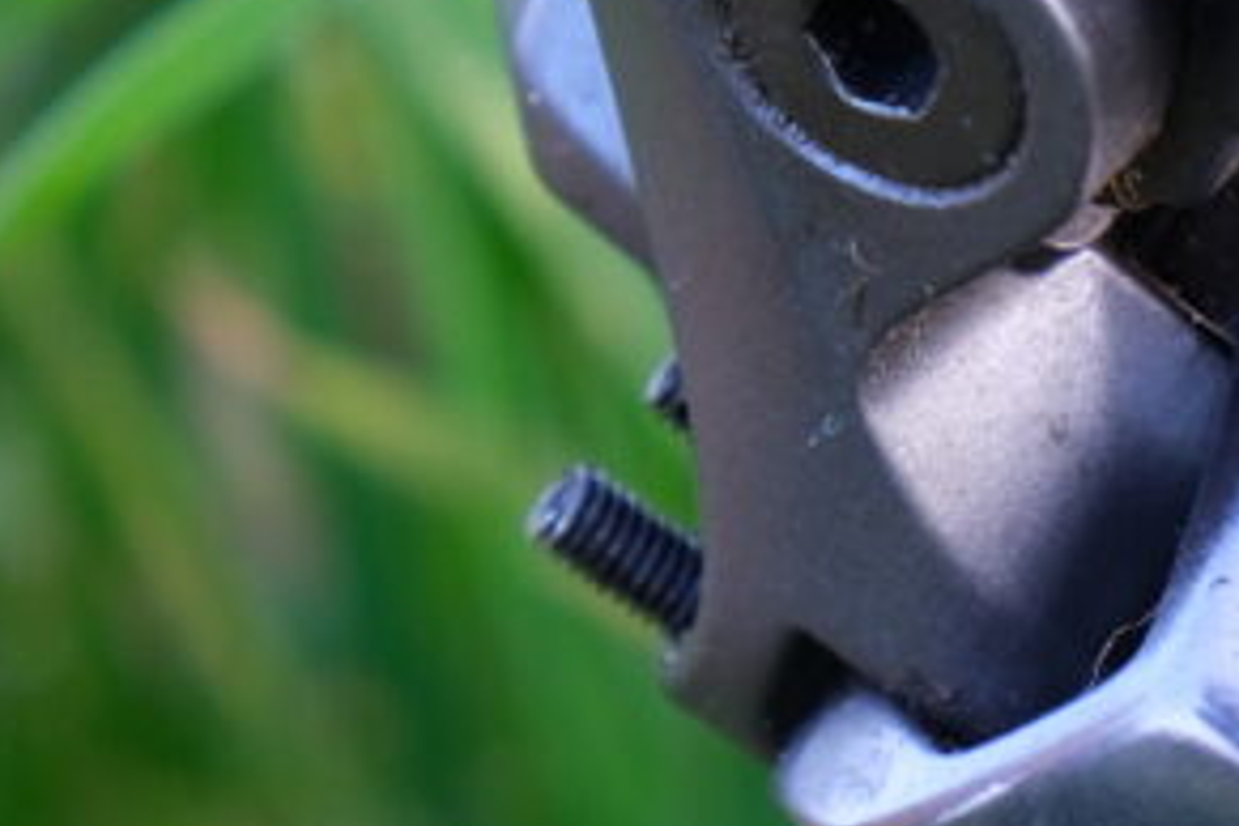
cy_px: 945
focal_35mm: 292
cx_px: 1516
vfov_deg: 4.7
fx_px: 10049
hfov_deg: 7.0
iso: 800
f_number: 5.6
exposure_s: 1/70
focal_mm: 55
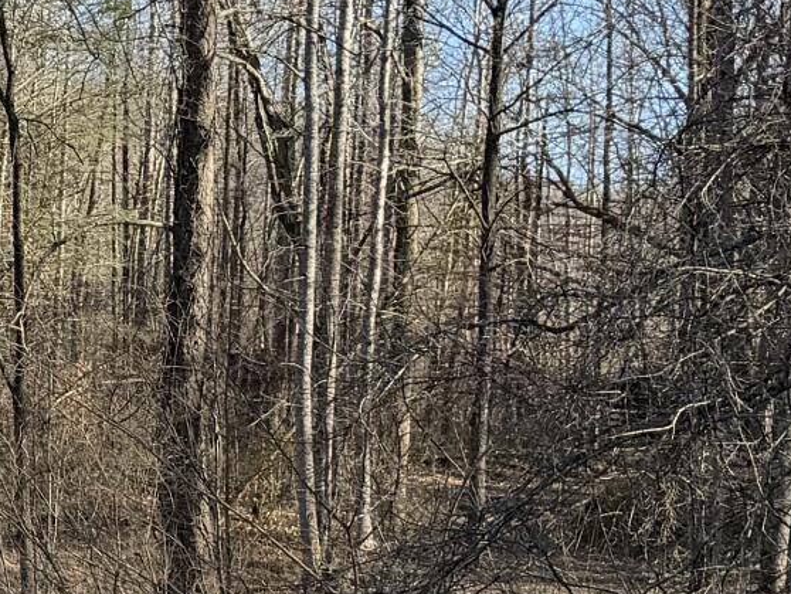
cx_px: -669
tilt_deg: +0.6
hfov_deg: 13.6
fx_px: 2949
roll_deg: -2.7
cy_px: 438
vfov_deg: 11.5
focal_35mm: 129
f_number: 1.78
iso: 80
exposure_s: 1/1464
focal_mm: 6.76
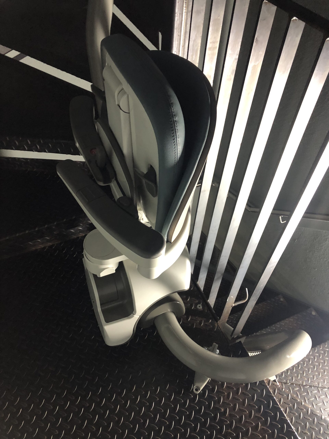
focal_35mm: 28
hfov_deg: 49.7
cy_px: 220
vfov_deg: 63.4
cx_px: 164
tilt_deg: -48.3
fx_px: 355
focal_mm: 3.99
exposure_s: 1/13
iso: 100
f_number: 1.8
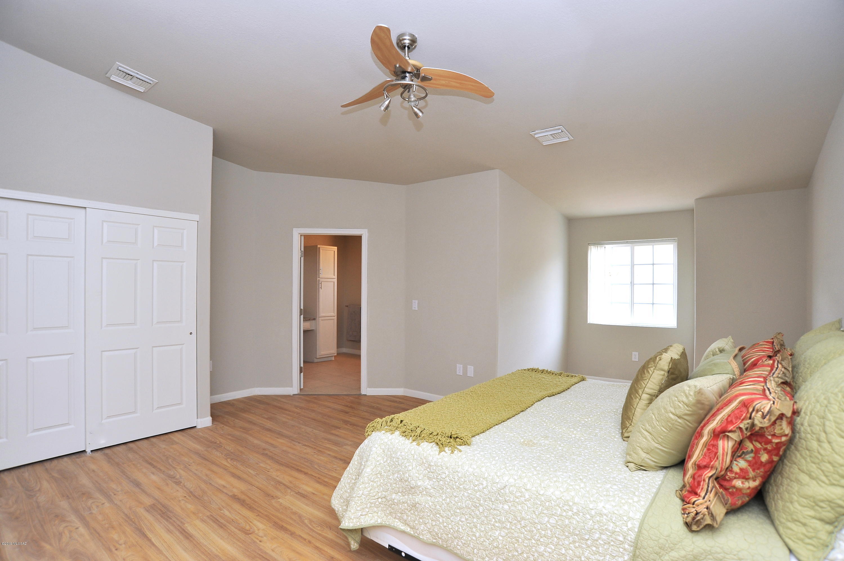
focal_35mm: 18
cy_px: 280
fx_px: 422
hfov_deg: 90.0
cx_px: 422
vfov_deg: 67.3
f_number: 6.3
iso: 640
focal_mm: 18
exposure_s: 1/40
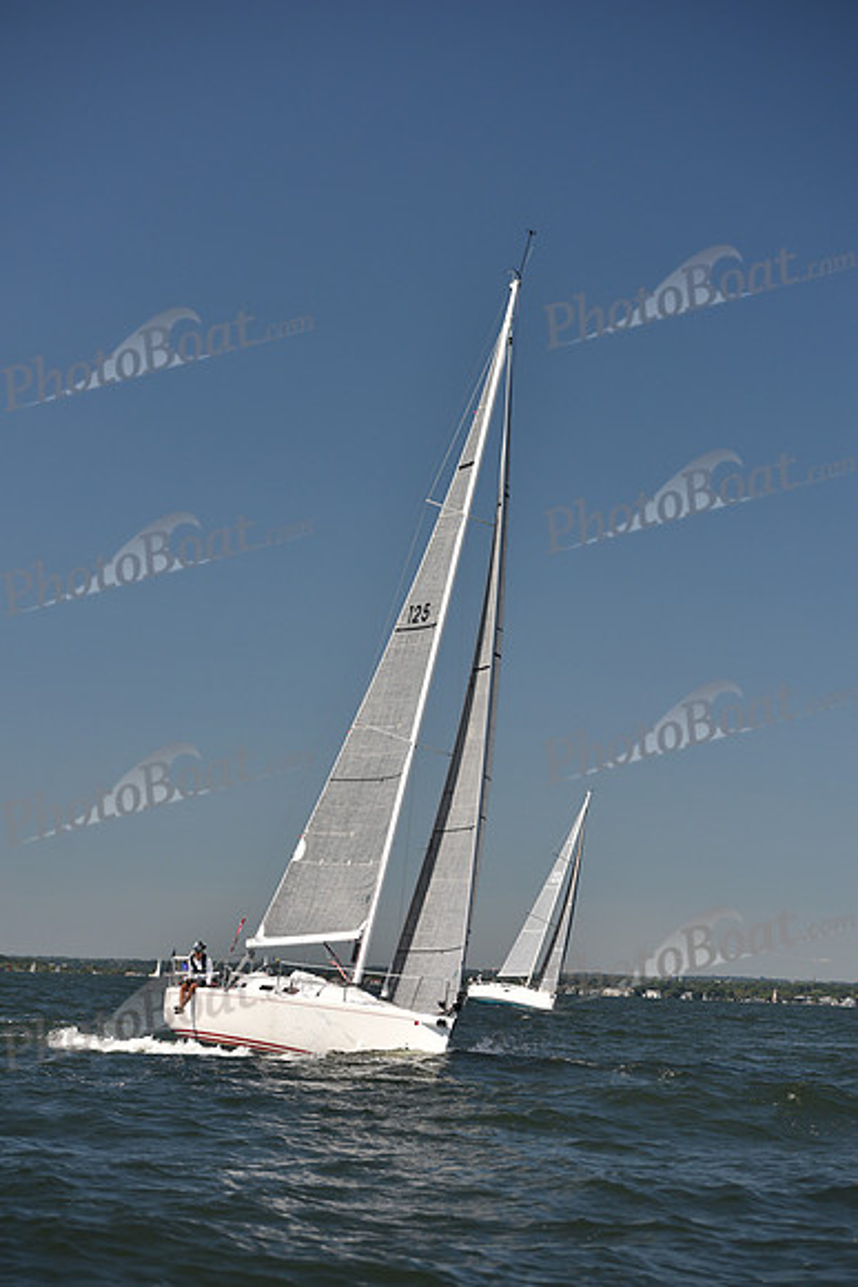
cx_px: 429
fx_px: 2930
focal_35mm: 82
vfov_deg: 24.8
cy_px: 644
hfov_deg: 16.7
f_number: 4
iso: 250
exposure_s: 1/1250
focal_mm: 82
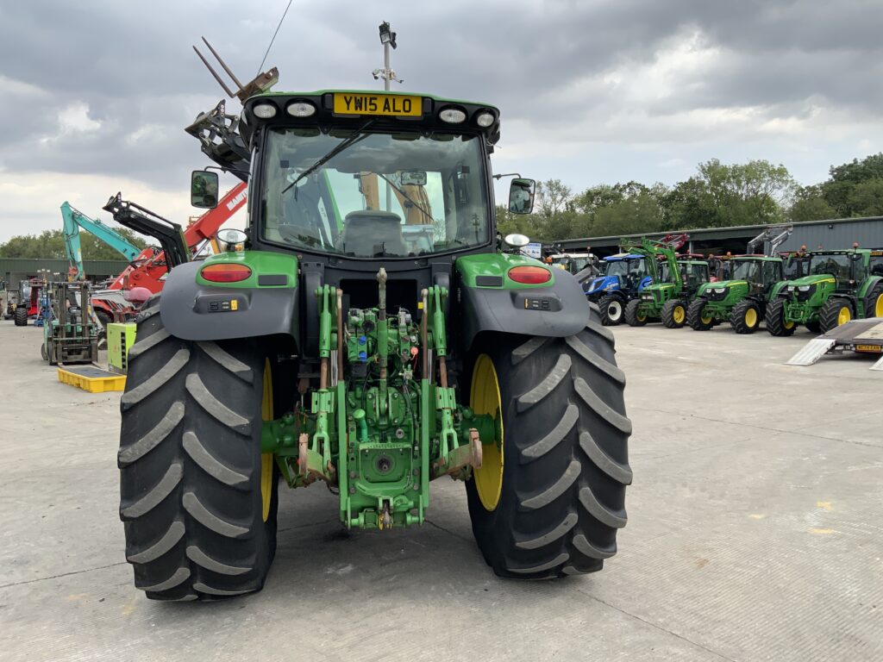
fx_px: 740
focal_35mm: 29
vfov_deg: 48.2
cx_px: 442
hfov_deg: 61.7
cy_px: 331
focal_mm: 3
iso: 16
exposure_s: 1/869
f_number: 1.8
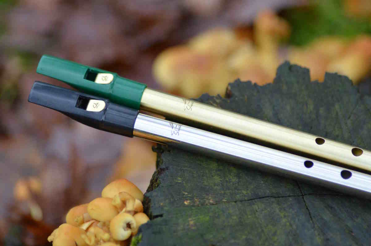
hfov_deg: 7.6
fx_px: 2777
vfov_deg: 5.1
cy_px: 123
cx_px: 186
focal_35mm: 270
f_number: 2.8
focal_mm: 180
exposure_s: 1/500
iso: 1100
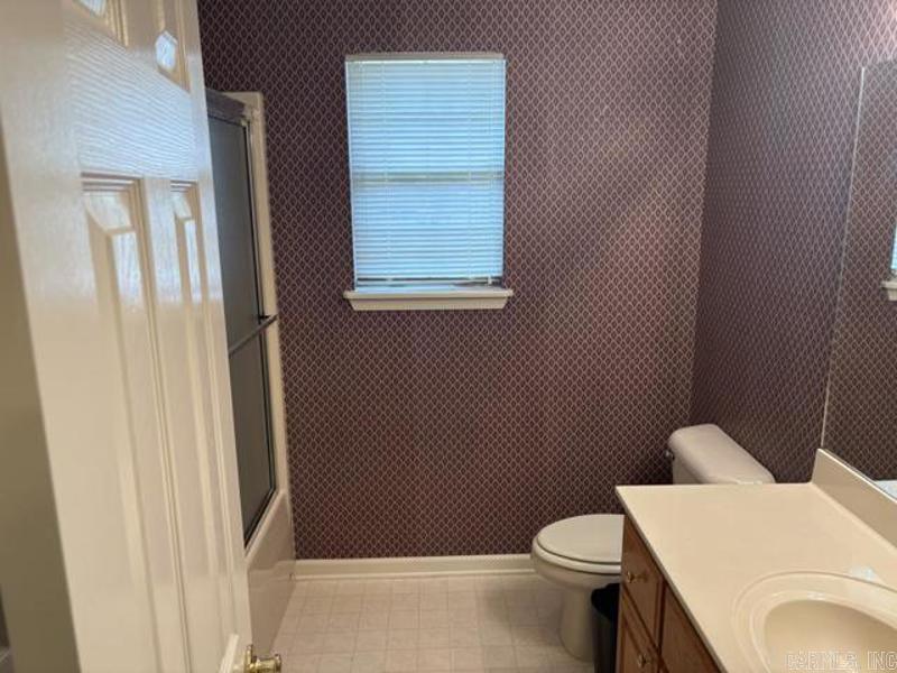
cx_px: 448
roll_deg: +1.0
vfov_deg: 53.1
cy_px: 336
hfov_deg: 67.3
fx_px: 674
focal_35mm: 26
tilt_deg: -12.3
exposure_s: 1/60
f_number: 1.6
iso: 80
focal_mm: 5.96
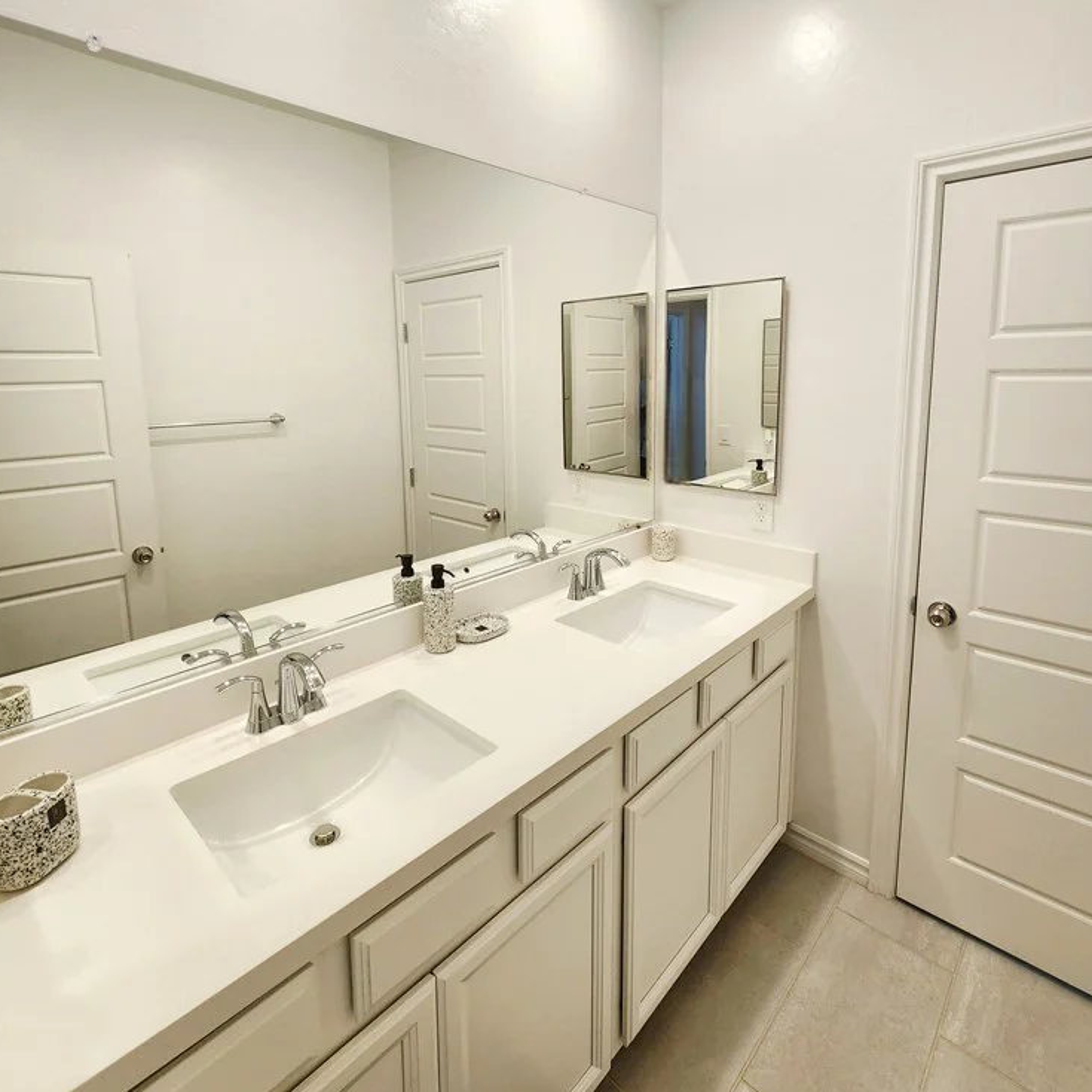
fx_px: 571
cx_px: 536
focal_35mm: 16
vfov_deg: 86.4
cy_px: 440
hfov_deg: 87.4
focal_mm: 2.2
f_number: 2.2
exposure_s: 1/60.2
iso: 100
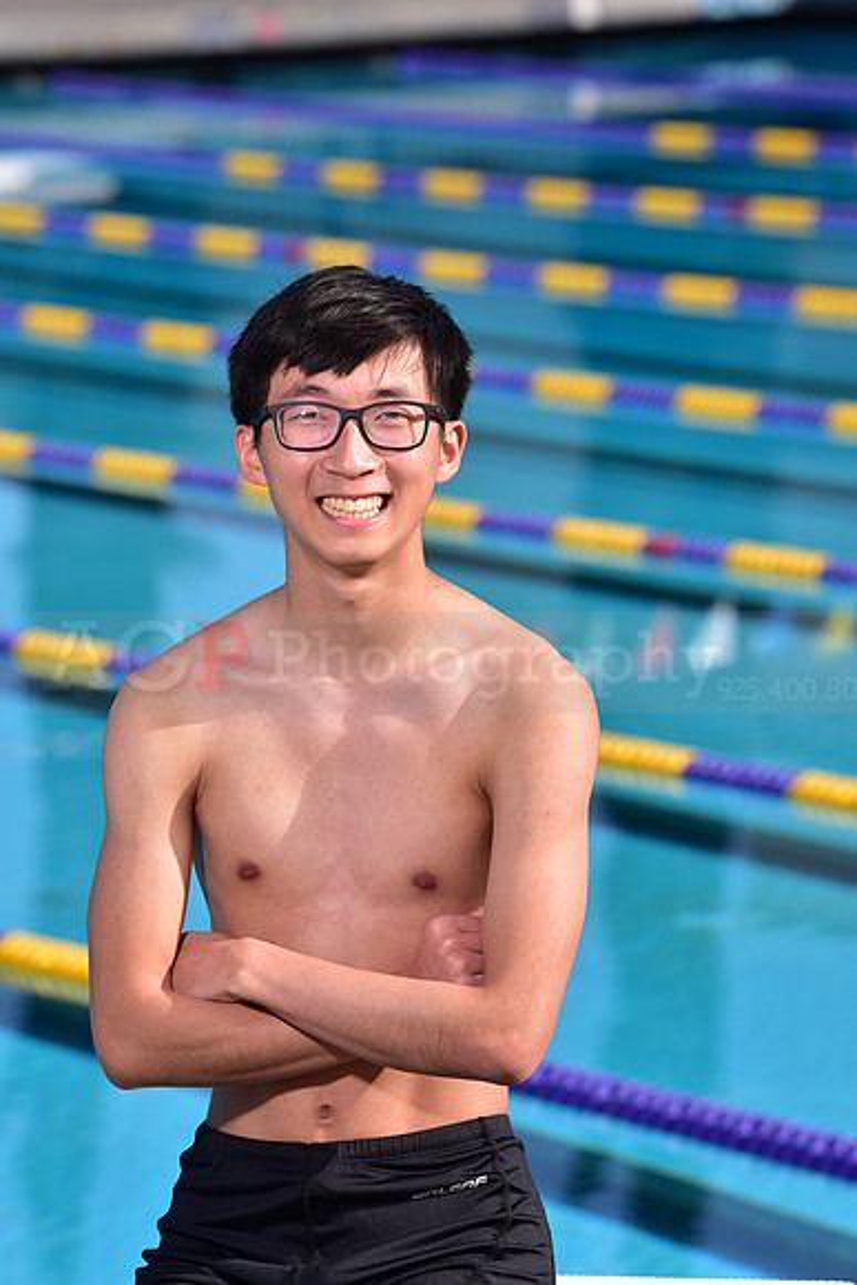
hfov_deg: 6.9
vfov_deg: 10.3
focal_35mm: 200
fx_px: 7137
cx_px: 428
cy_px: 642
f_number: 7.1
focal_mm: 200
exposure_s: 1/250
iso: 80
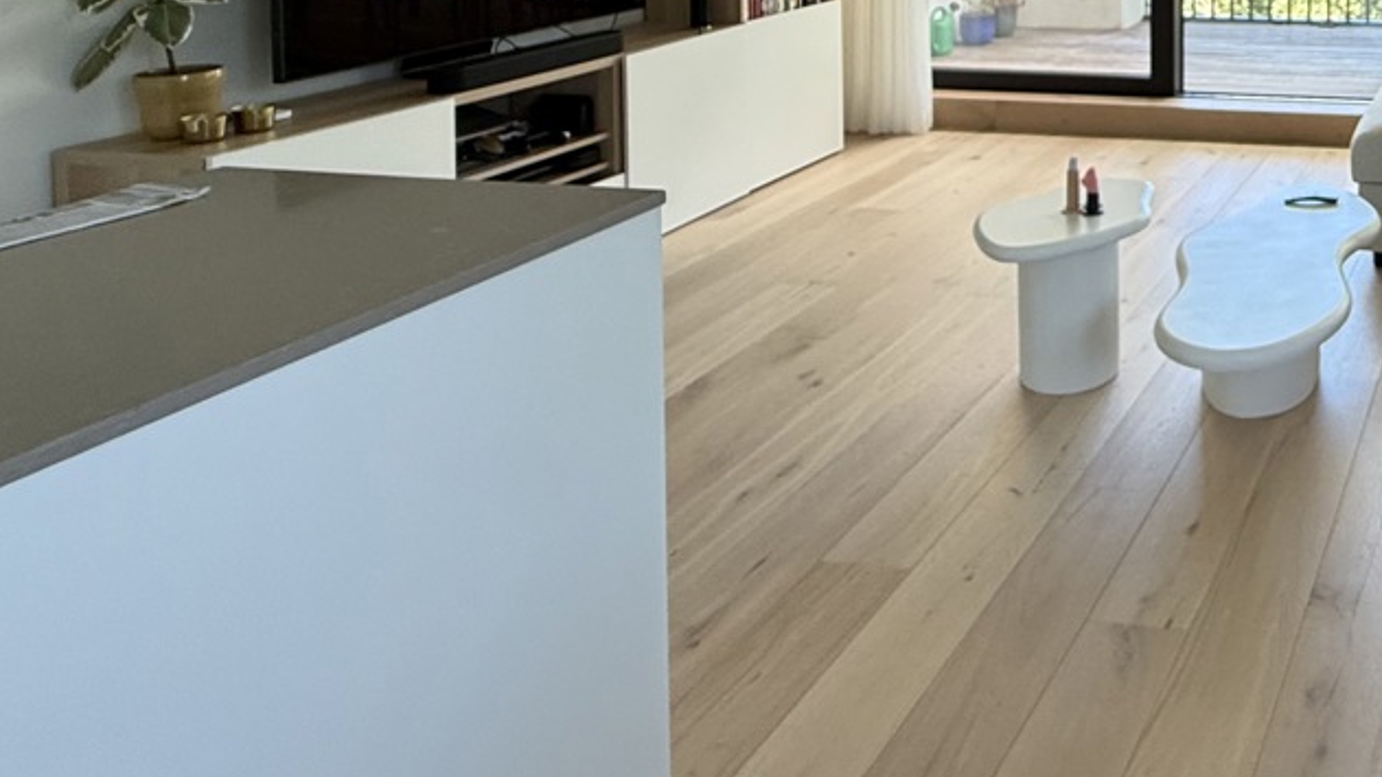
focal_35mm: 33
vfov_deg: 30.7
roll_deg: -0.8
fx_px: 1209
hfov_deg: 48.1
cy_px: -136
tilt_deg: -1.8
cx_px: 1407
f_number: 2.2
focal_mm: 2.22
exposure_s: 1/99
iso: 125
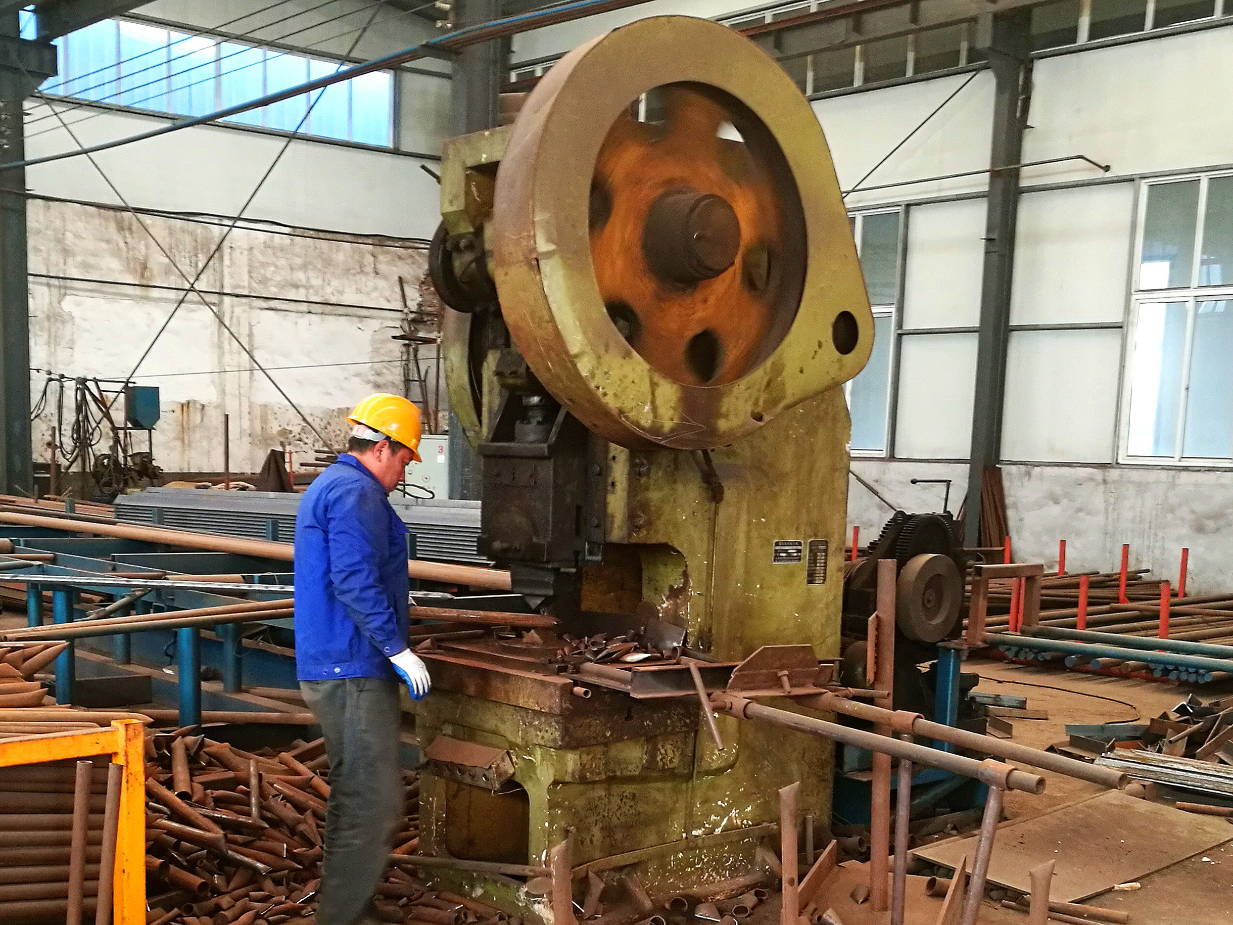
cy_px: 462
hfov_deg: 65.3
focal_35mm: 27
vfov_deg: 51.4
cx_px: 616
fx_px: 962
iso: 200
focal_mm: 4.5
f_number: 2.2
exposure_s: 1/33.3
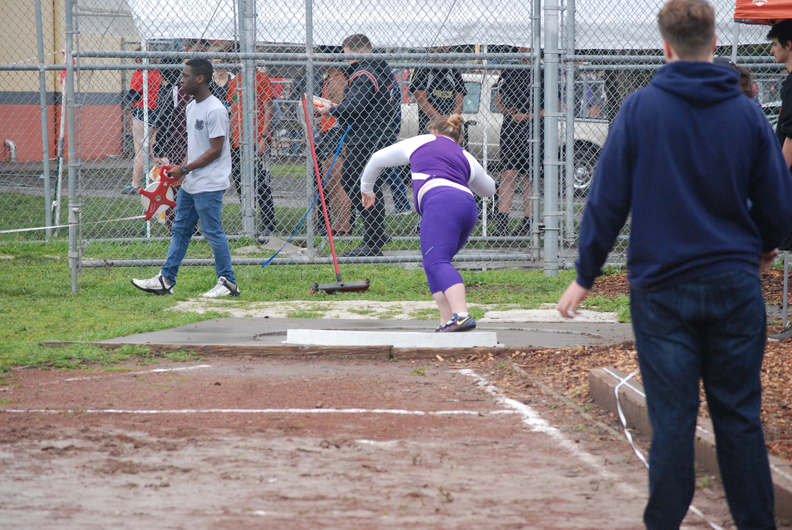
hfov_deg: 11.8
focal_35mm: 174
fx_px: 3833
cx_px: 396
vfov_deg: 7.9
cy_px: 265
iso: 1000
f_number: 6.3
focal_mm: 116
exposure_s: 1/640
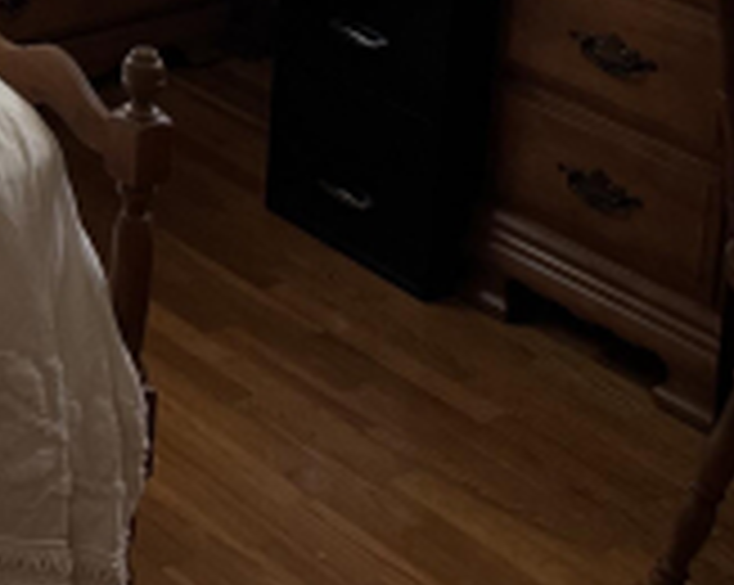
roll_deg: -1.7
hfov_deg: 18.5
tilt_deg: -10.0
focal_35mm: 96
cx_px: -245
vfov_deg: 14.4
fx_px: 2083
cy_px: -410
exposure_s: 1/60
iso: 320
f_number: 1.78
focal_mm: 6.76
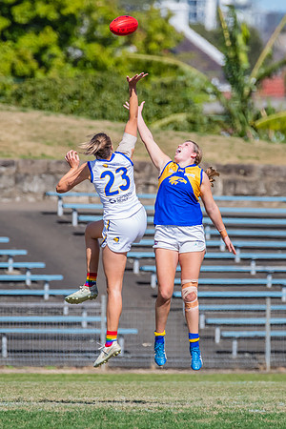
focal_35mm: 927
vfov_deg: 2.2
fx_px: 11042
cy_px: 217
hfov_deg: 1.5
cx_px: 172
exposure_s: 1/1600
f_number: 10
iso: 800
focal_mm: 600
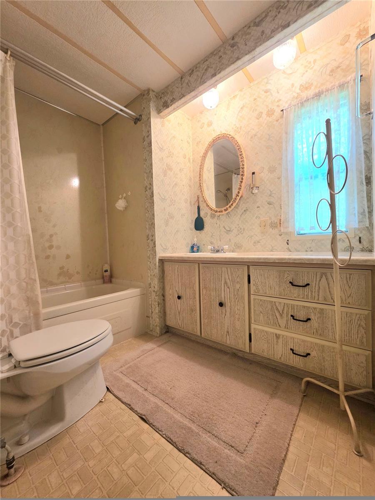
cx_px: 188
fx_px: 188
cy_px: 250
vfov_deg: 106.2
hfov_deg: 89.9
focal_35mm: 13
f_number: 1.9
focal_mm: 2.2
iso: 250
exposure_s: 1/60.2
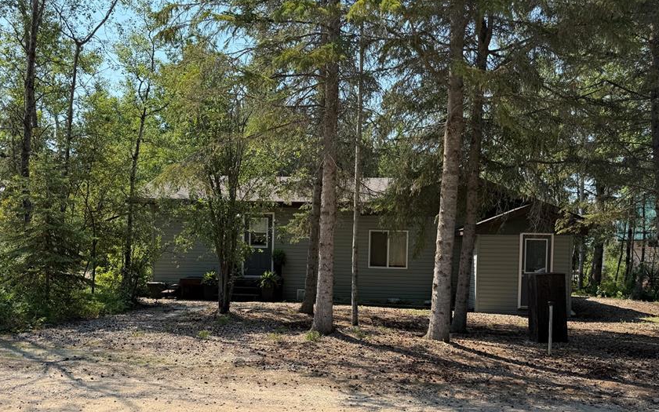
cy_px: 261
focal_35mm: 31
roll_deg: -1.8
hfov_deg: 61.0
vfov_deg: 40.3
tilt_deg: -2.6
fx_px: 557
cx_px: 287
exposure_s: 1/2801
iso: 80
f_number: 1.78
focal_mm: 6.76
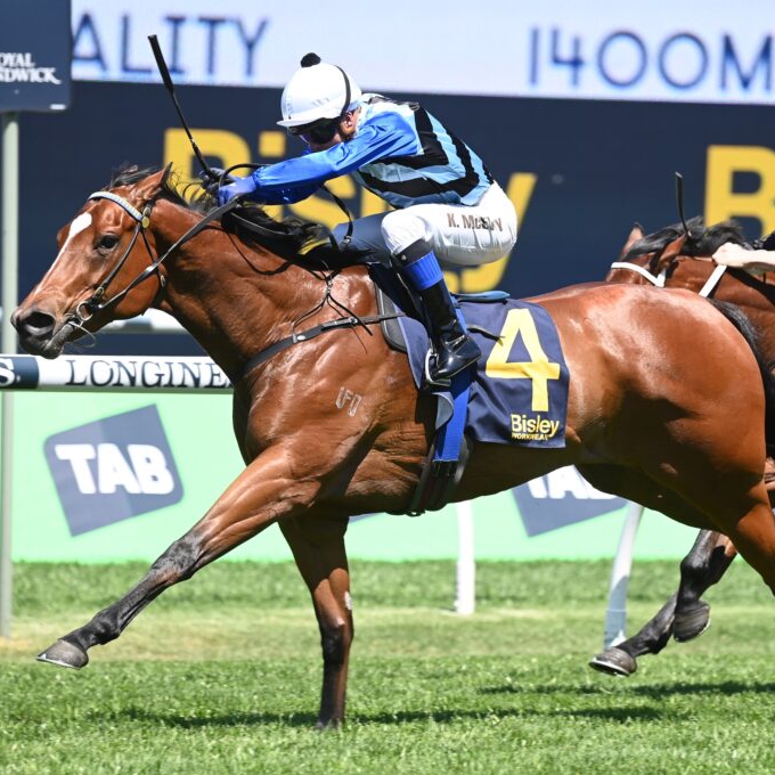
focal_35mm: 397
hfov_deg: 4.4
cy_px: 387
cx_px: 448
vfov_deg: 4.4
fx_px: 10056
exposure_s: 1/1600
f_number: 5.6
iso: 640
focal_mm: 310
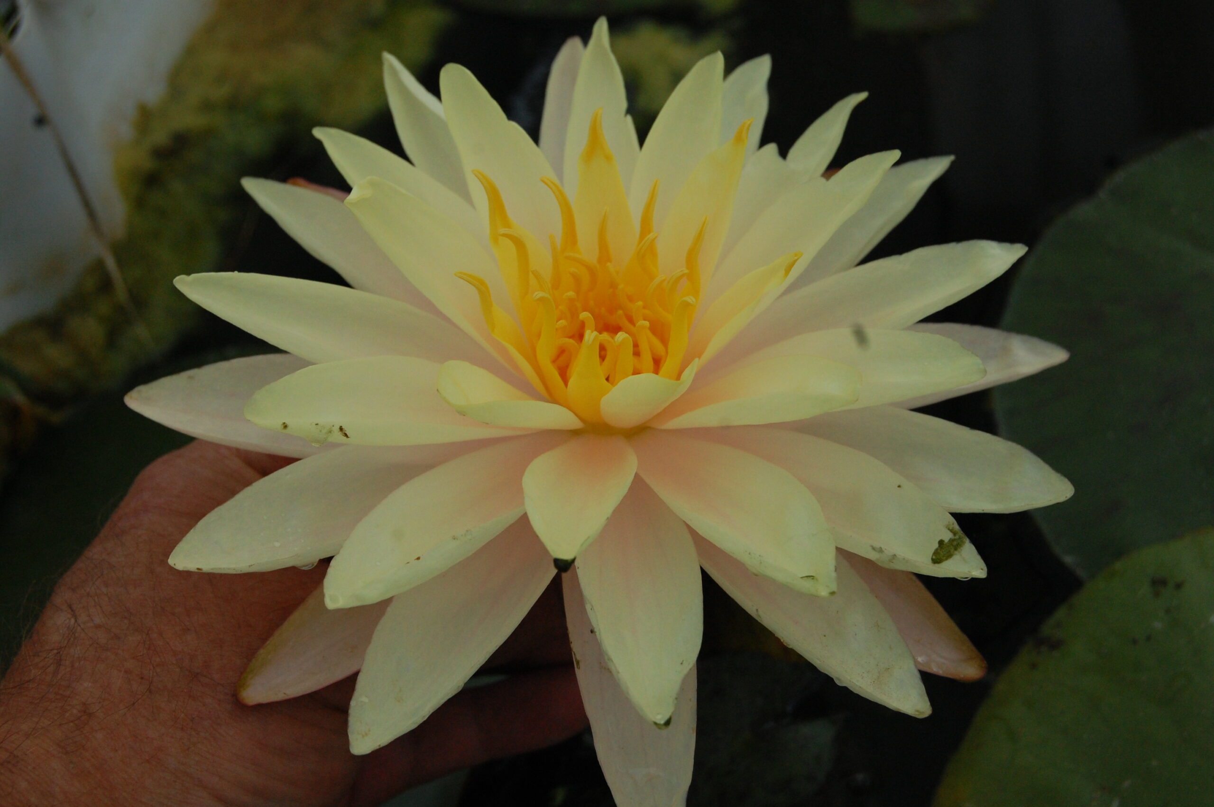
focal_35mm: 60
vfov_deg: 22.6
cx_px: 607
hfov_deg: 33.4
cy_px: 404
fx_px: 2021
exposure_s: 1/320
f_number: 9
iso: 800
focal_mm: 40
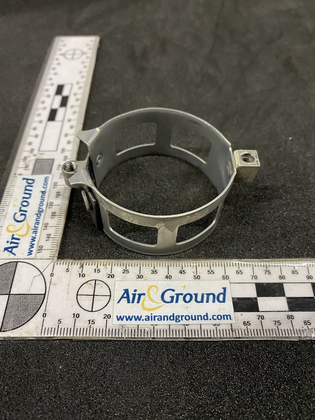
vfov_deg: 67.3
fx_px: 315
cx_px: 158
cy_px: 210
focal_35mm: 26
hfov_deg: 53.1
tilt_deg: -54.0
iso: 640
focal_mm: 4.25
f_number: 1.8
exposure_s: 1/33
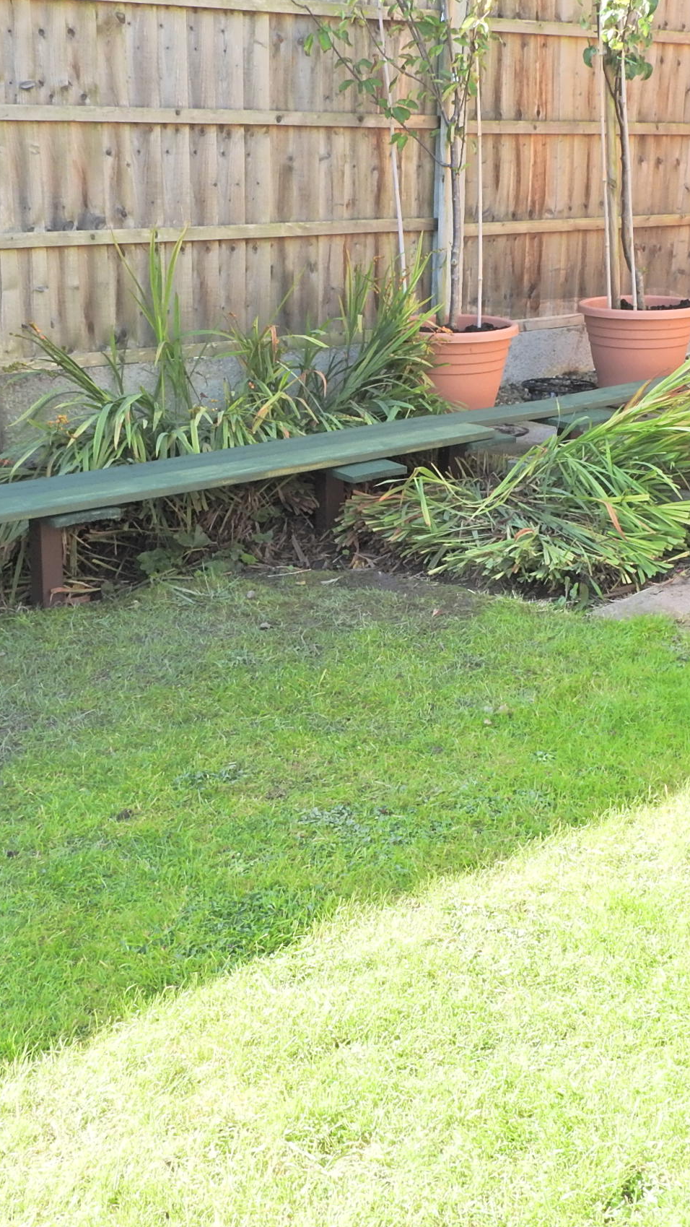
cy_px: 614
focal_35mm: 51
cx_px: 419
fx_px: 1658
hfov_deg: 23.5
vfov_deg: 40.6
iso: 100
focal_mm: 6.3
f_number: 6
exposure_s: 1/60
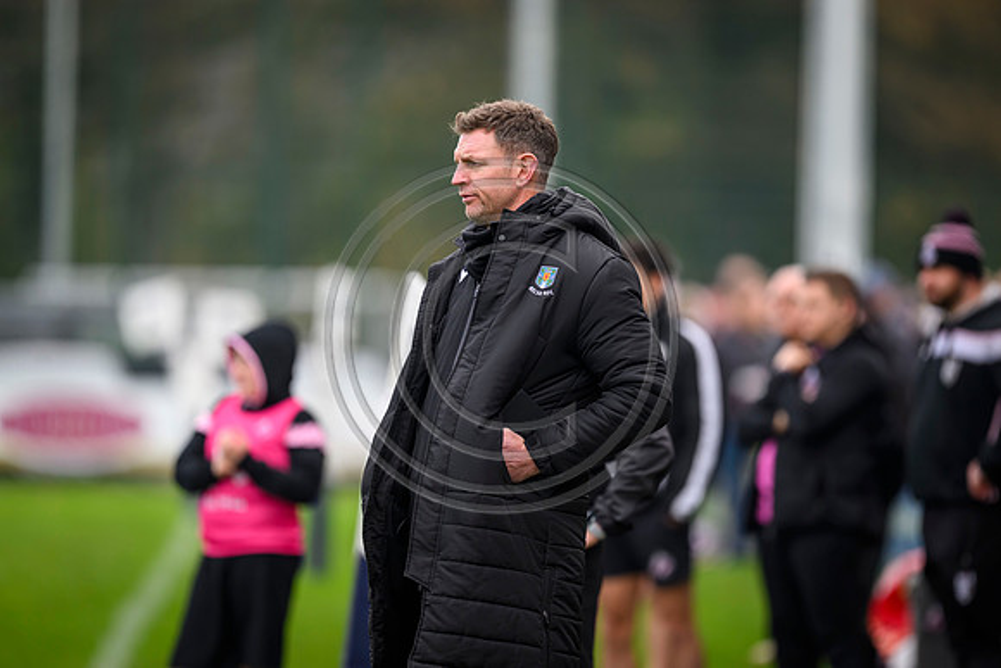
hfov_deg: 5.2
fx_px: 11124
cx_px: 500
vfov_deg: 3.4
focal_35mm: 400
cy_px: 334
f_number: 2.8
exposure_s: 1/1250
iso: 500
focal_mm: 400
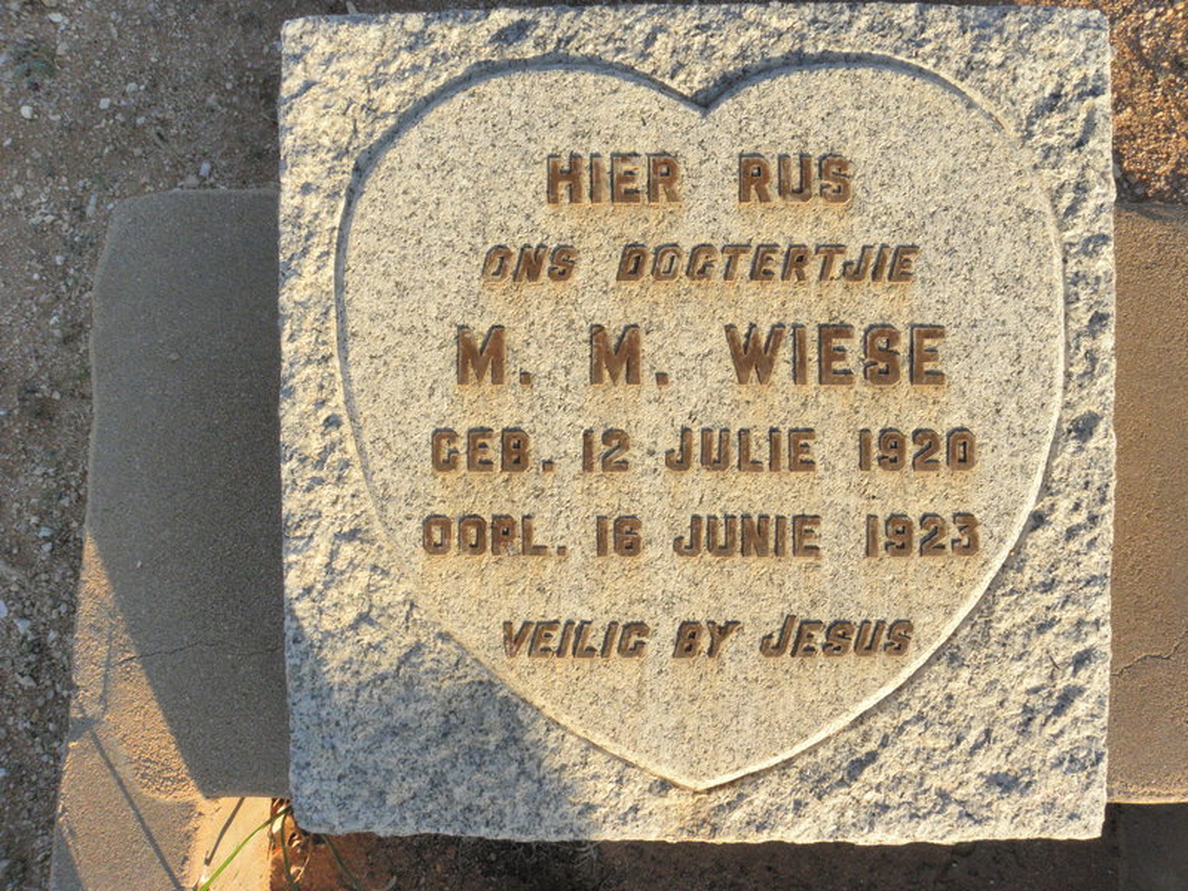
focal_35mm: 26
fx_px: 892
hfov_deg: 67.3
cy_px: 446
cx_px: 594
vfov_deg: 53.1
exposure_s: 1/320
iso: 200
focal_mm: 4.6
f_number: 6.3
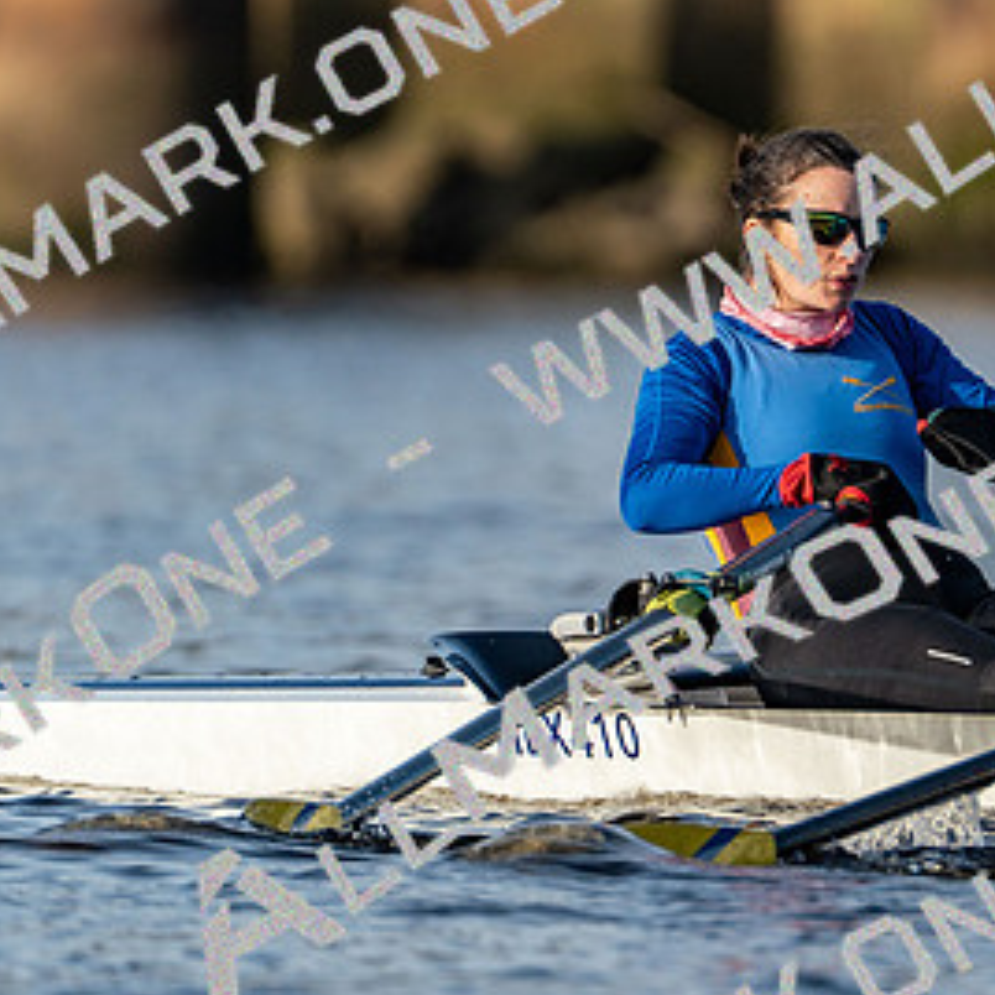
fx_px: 35902
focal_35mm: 1104
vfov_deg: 1.6
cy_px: 436
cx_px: 950
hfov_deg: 1.6
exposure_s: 1/2000
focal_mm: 600
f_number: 6.3
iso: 640
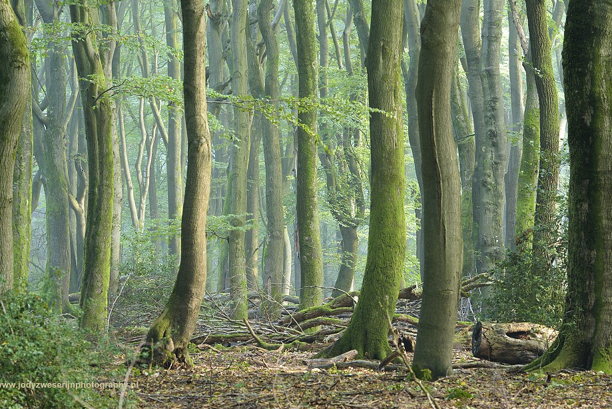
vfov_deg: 5.9
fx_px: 3980
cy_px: 183
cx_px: 318
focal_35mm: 234
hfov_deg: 8.8
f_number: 13
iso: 100
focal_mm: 210
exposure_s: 4
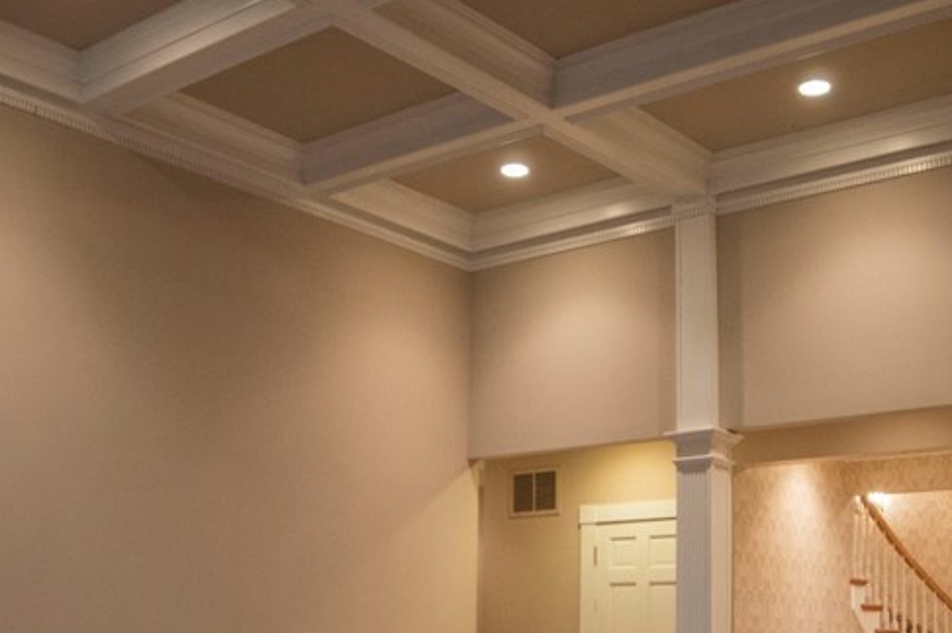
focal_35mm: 47
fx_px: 1242
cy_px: 572
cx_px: 420
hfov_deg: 41.9
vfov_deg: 27.5
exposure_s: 1/60
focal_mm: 14
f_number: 2.8
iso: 800
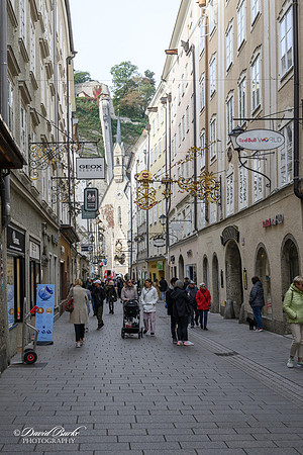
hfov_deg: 29.9
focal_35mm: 45
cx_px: 152
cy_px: 228
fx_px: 568
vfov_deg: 43.6
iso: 220
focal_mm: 30
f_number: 8
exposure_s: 1/200
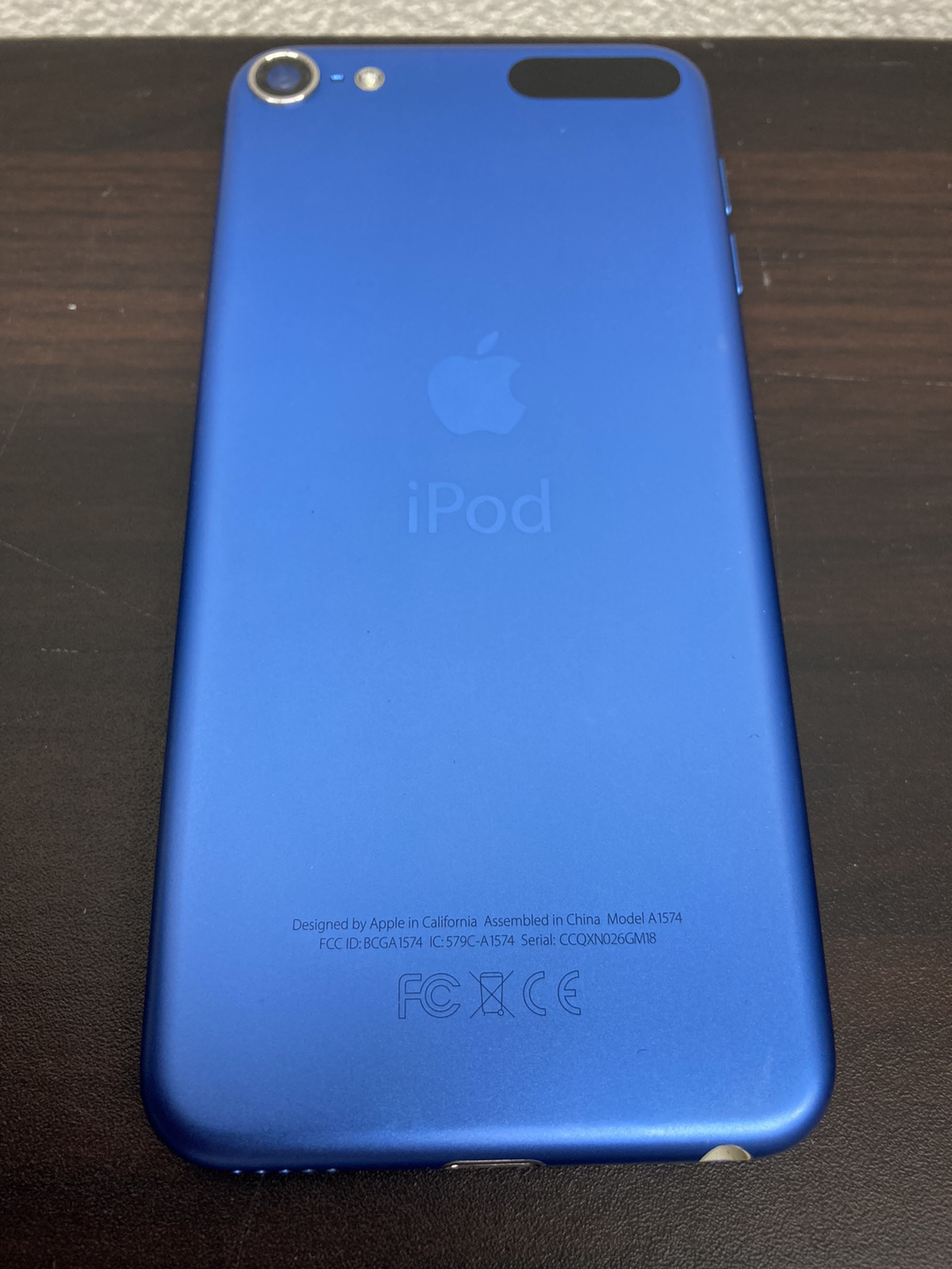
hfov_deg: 49.7
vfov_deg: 63.4
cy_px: 634
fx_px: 1027
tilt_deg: -68.0
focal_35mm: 28
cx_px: 476
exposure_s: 1/50
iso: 100
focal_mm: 3.99
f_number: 1.8
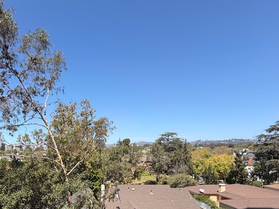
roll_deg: +0.1
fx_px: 177
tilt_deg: -2.4
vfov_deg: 57.5
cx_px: 86
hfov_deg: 73.3
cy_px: 160
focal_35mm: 22
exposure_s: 1/770
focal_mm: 2.22
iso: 32
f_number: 2.2
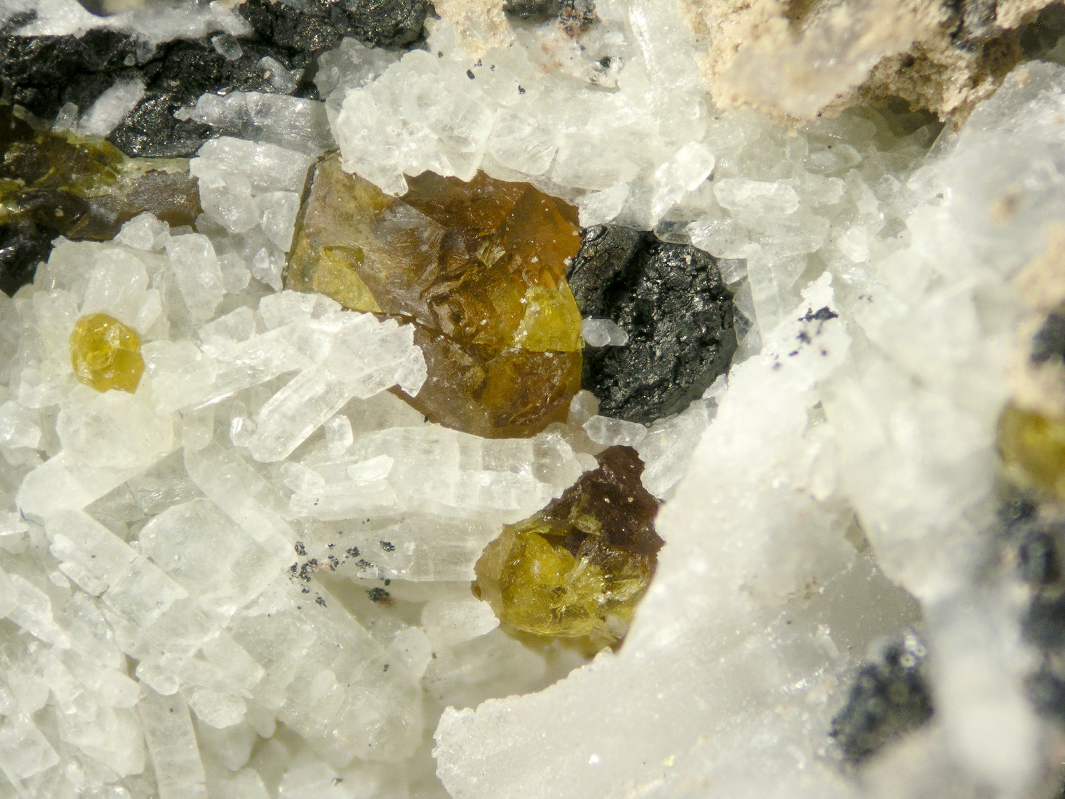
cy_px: 400
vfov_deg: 28.0
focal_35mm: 52
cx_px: 532
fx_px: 1600
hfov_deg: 36.8
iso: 100
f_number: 3.7
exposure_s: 1/4
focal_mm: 13.2
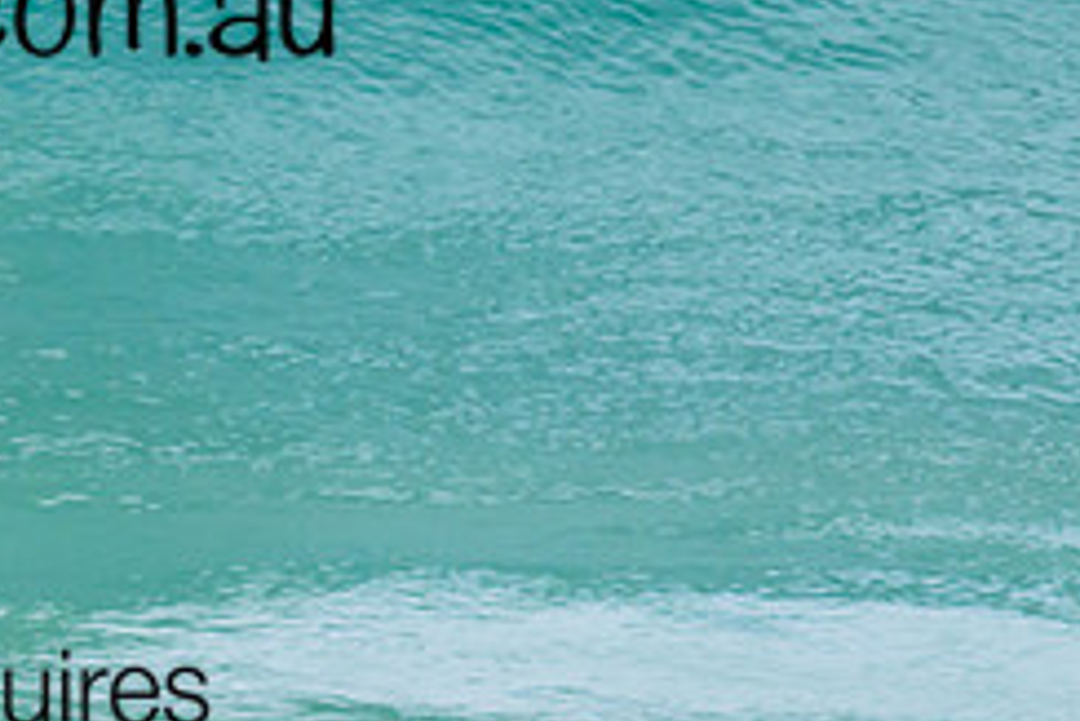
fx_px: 78013
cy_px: 32
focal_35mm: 2599
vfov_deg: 0.5
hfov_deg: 0.8
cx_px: -220
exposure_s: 1/2000
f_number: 11
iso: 1000
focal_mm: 800
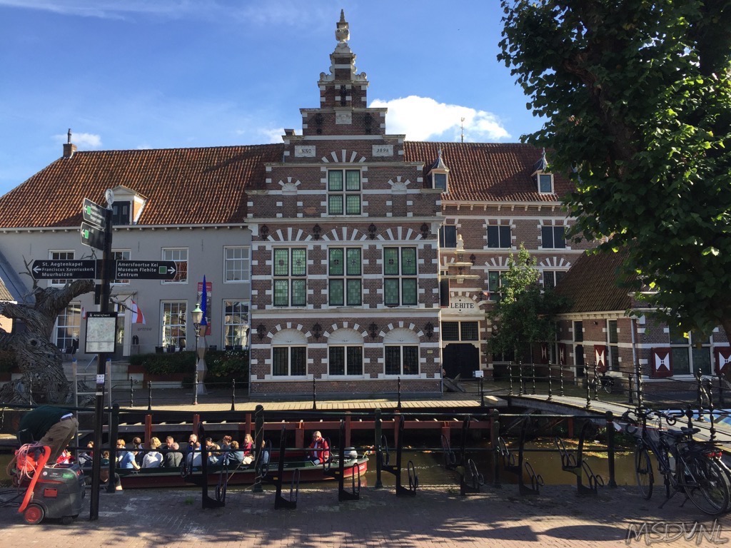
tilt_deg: +6.3
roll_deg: -0.6
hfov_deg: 61.7
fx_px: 612
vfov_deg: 48.2
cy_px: 274
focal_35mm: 29
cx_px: 366
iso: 32
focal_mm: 4.15
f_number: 2.2
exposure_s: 1/760
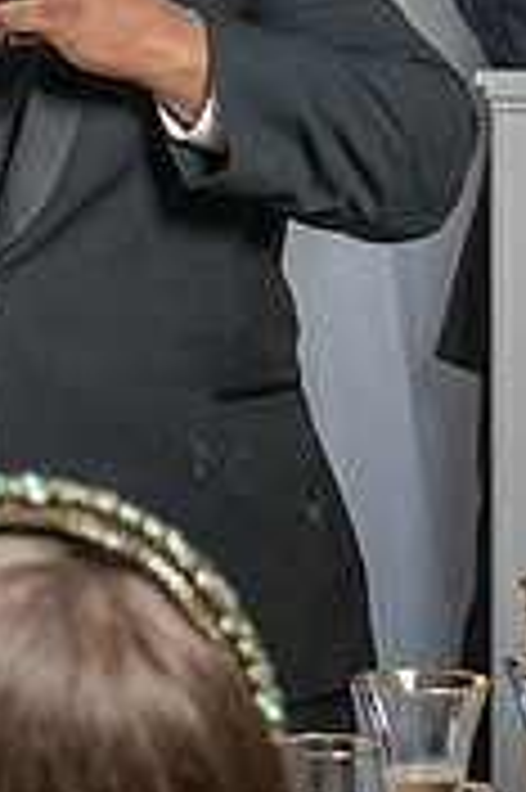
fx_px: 3931
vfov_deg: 11.5
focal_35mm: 179
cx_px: -646
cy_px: 167
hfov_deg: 7.3
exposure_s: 1/200
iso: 500
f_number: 4
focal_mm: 37
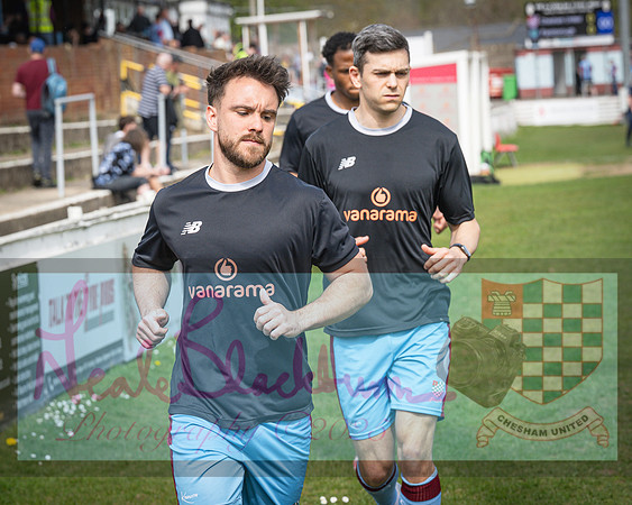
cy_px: 242
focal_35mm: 152
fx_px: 2842
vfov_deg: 10.2
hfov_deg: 12.7
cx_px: 313
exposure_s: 1/1000
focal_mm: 86
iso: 200
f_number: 5
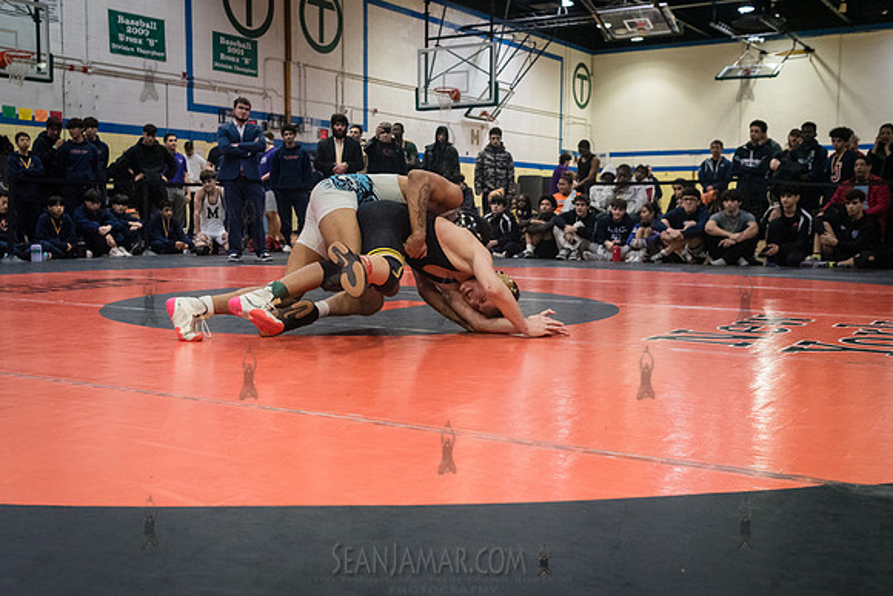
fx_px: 1000
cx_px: 408
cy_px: 294
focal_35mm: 40
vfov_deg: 33.2
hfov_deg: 48.1
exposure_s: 1/400
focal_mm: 35
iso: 8000
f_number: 4
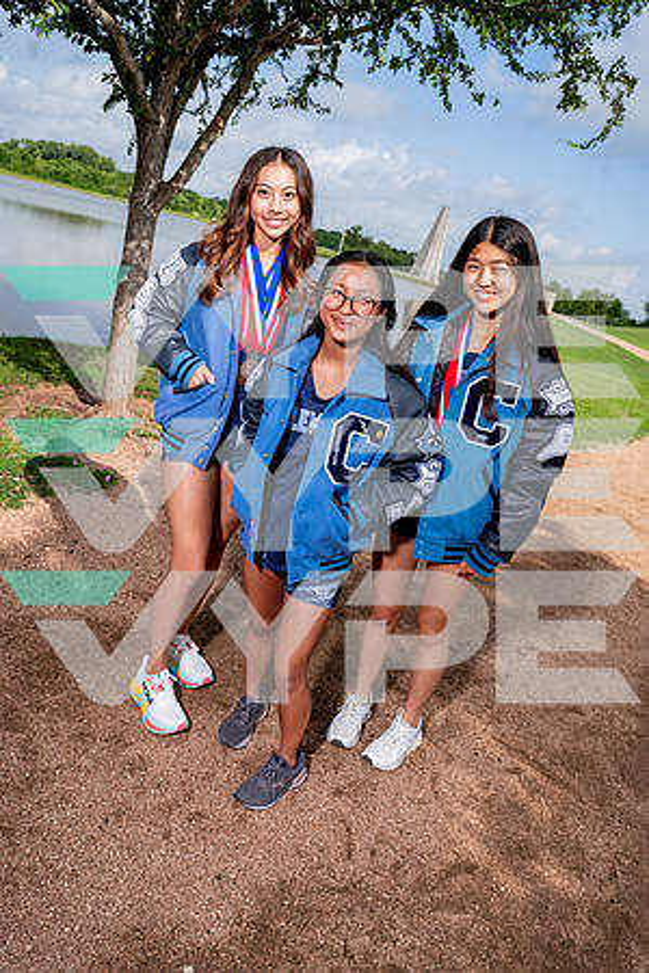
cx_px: 324
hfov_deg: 51.3
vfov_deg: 71.5
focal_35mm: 25
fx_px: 676
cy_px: 486
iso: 100
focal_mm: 25
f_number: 5.6
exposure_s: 1/640
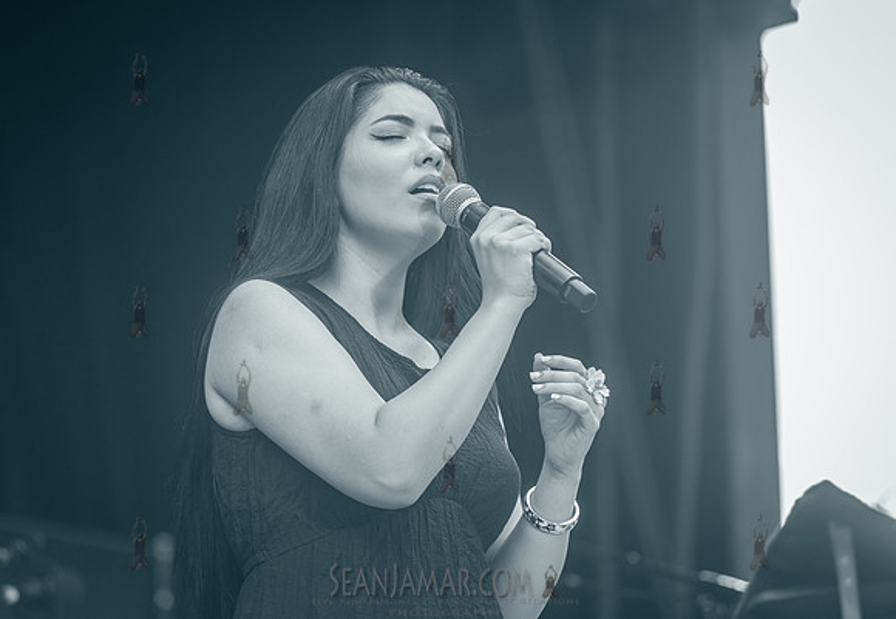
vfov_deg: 9.4
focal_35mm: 150
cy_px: 283
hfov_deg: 13.5
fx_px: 3772
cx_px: 393
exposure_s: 1/500
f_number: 3.5
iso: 500
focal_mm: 135
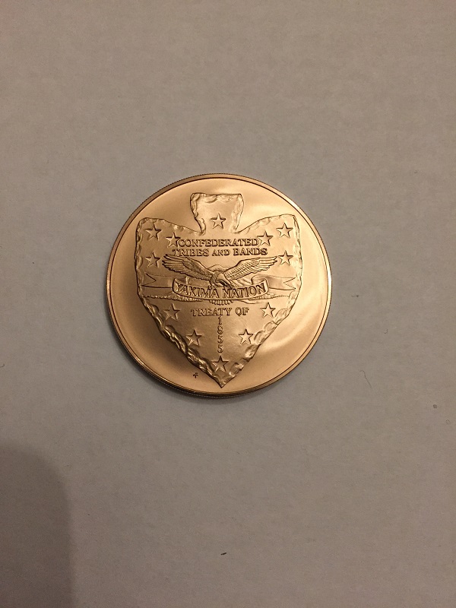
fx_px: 509
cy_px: 304
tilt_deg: -81.5
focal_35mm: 29
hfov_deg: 48.2
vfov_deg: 61.7
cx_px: 228
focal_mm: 4.15
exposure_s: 1/30
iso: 160
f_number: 2.2
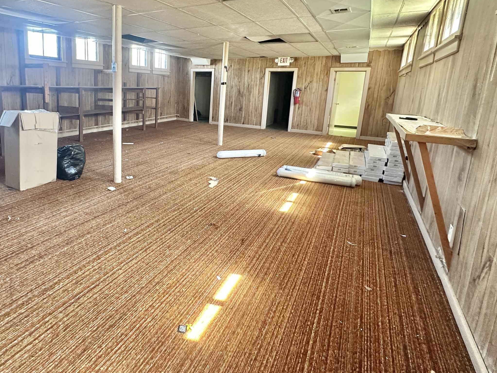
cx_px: 163
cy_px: 141
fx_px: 302
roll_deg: -0.5
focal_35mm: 21
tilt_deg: -8.8
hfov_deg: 76.3
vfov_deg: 62.6
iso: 400
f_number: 2.2
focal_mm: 2.22
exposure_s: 1/60
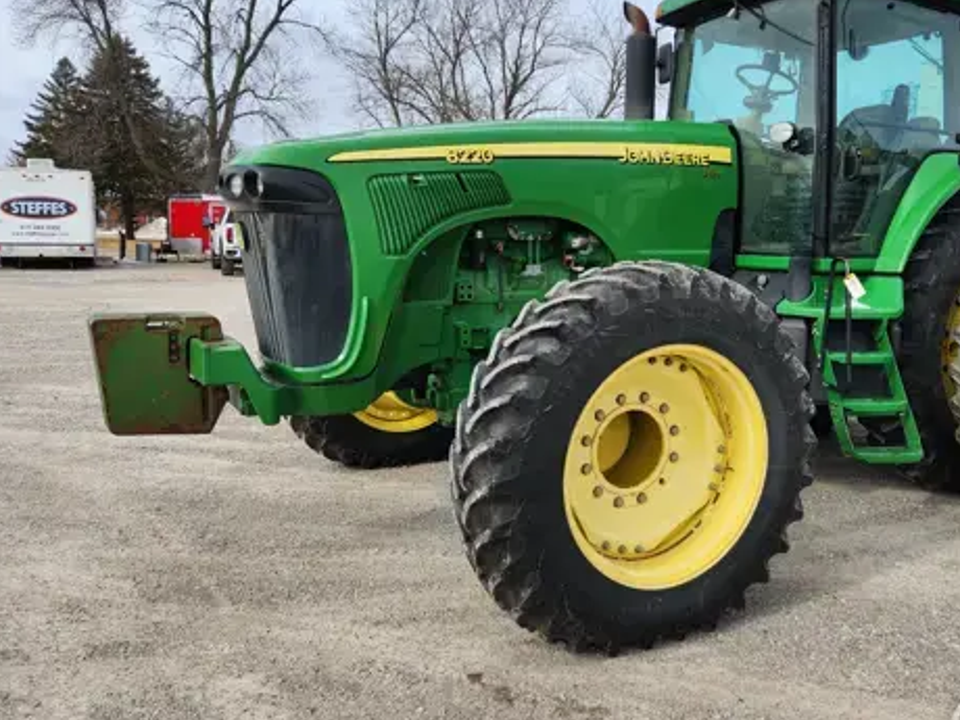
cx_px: 653
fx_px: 887
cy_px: 307
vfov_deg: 44.0
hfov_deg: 55.4
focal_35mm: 32
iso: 20
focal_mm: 5.4
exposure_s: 1/1406
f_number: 1.8
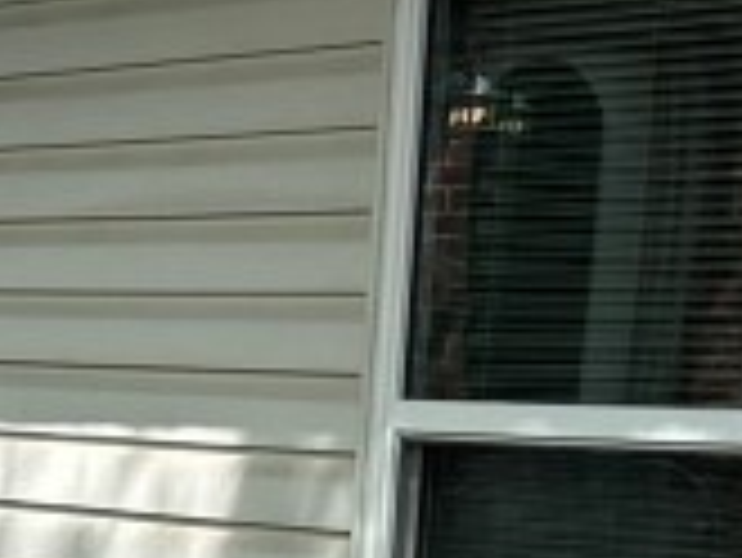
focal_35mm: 149
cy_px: 976
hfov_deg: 12.9
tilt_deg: -10.0
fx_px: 3196
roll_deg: -2.4
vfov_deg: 9.5
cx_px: -153
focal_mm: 6.86
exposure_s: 1/1692
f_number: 1.78
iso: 80
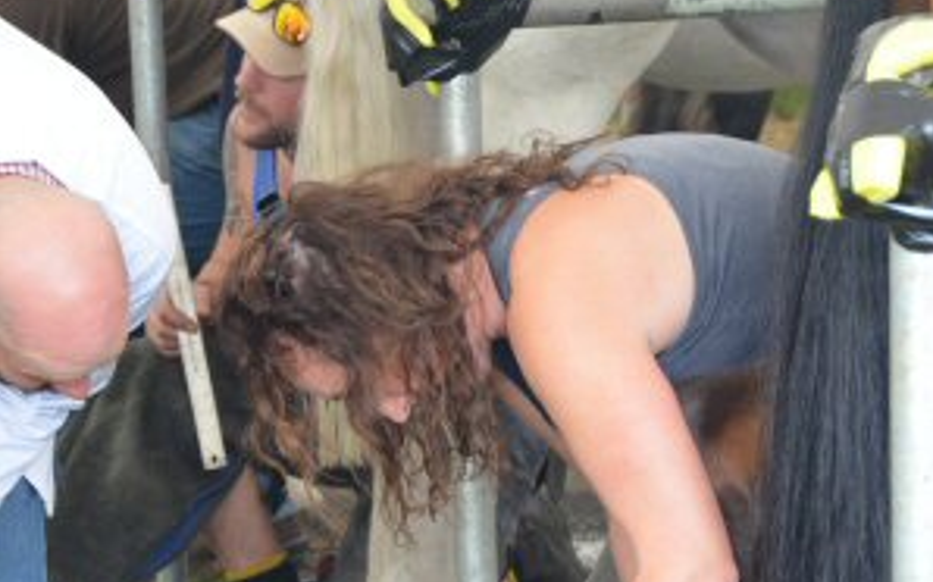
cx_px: 466
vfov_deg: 5.6
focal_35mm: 232
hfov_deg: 9.0
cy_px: 609
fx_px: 5897
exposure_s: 1/125
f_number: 9
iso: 1600
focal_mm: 100
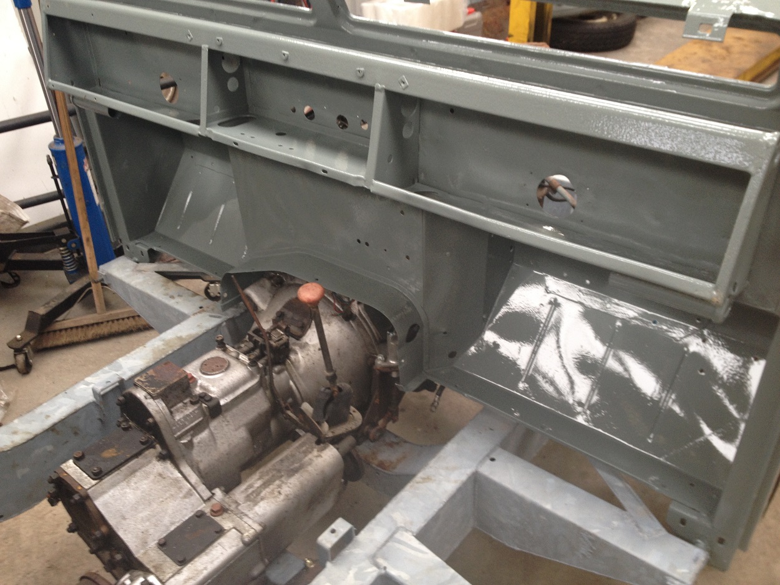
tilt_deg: -34.4
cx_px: 390
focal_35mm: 35
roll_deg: +2.8
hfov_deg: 52.6
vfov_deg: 40.7
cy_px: 292
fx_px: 789
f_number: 2.4
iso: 50
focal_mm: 4.28
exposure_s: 1/40
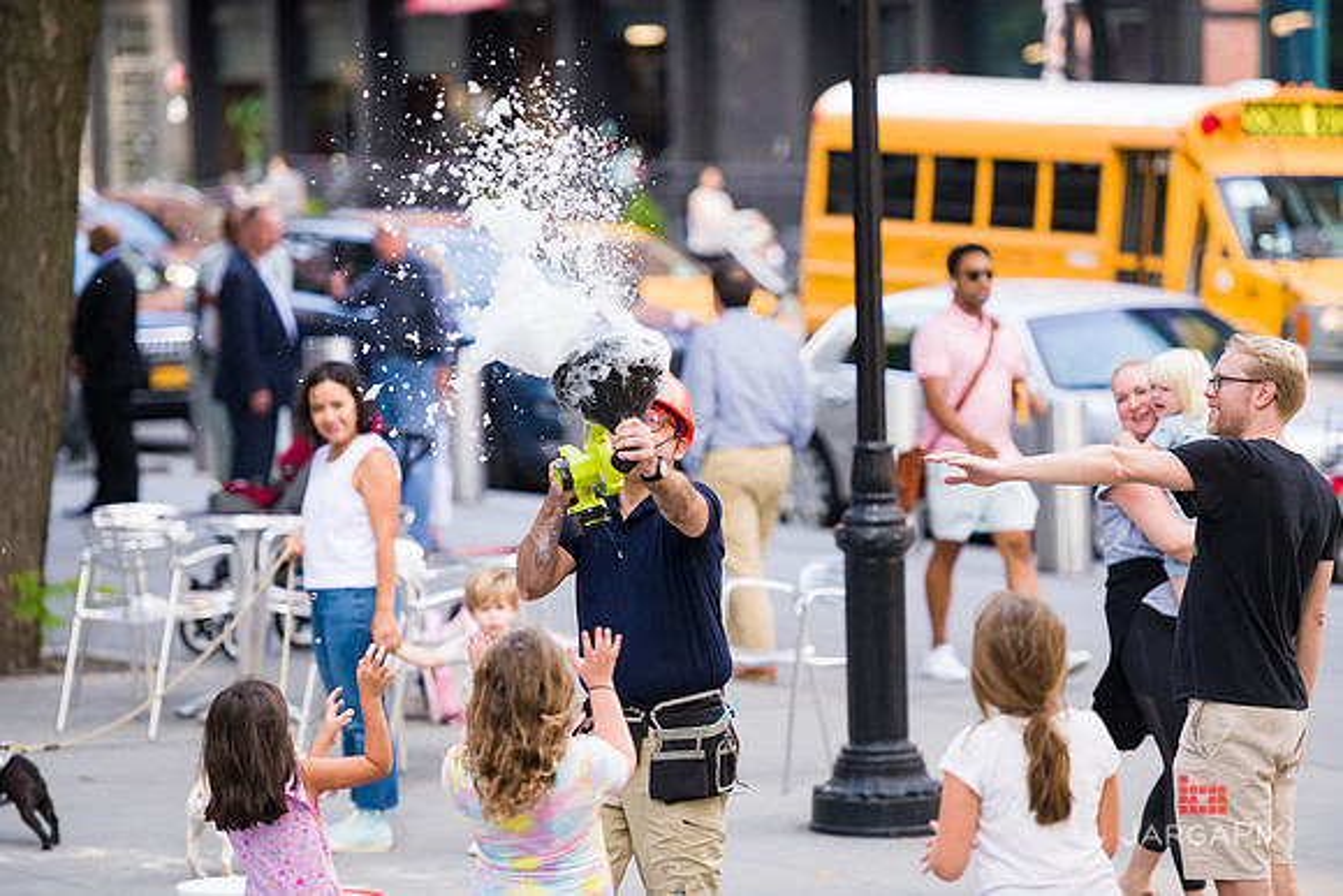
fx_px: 5970
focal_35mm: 160
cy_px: 448
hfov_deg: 12.8
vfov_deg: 8.6
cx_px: 672
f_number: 3.2
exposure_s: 1/800
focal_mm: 160
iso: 800
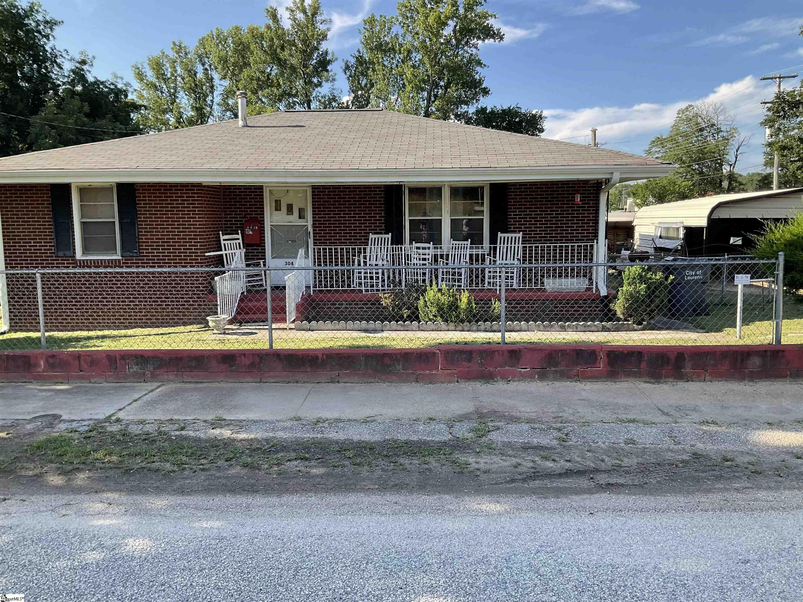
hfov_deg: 61.7
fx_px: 673
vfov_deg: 48.2
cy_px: 301
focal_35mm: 29
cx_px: 402
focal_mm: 3
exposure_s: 1/469
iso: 16
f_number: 1.8
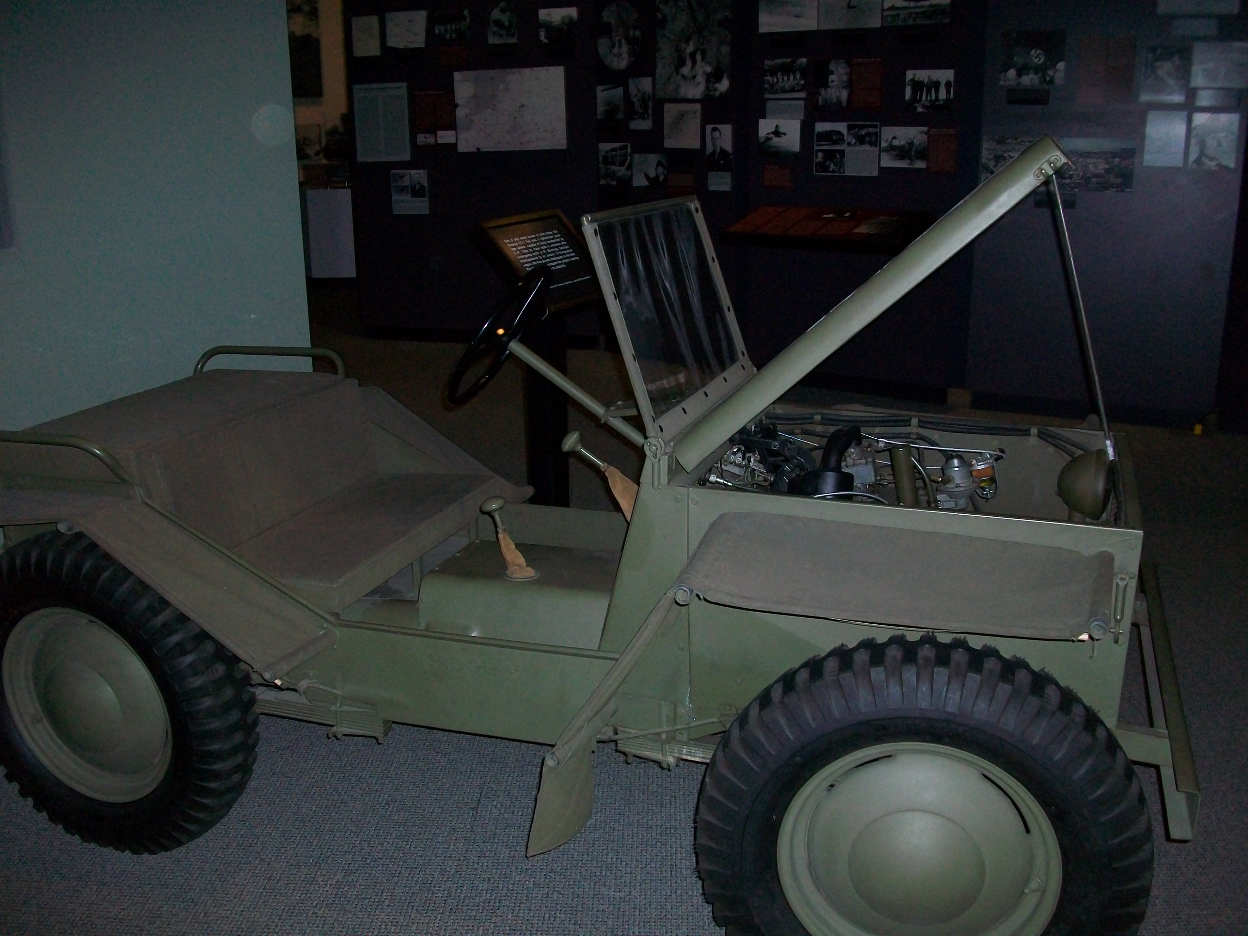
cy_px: 468
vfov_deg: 44.2
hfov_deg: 56.8
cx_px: 624
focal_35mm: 32
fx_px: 1154
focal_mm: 5.7
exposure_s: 1/60
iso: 160
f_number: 2.8
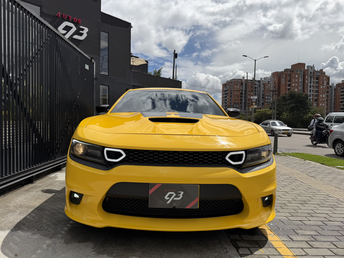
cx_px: 172
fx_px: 239
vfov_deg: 56.8
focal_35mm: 24
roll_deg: -0.9
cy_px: 129
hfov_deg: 71.6
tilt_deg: -2.1
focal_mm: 6.76
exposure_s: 1/10309
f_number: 1.78
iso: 80
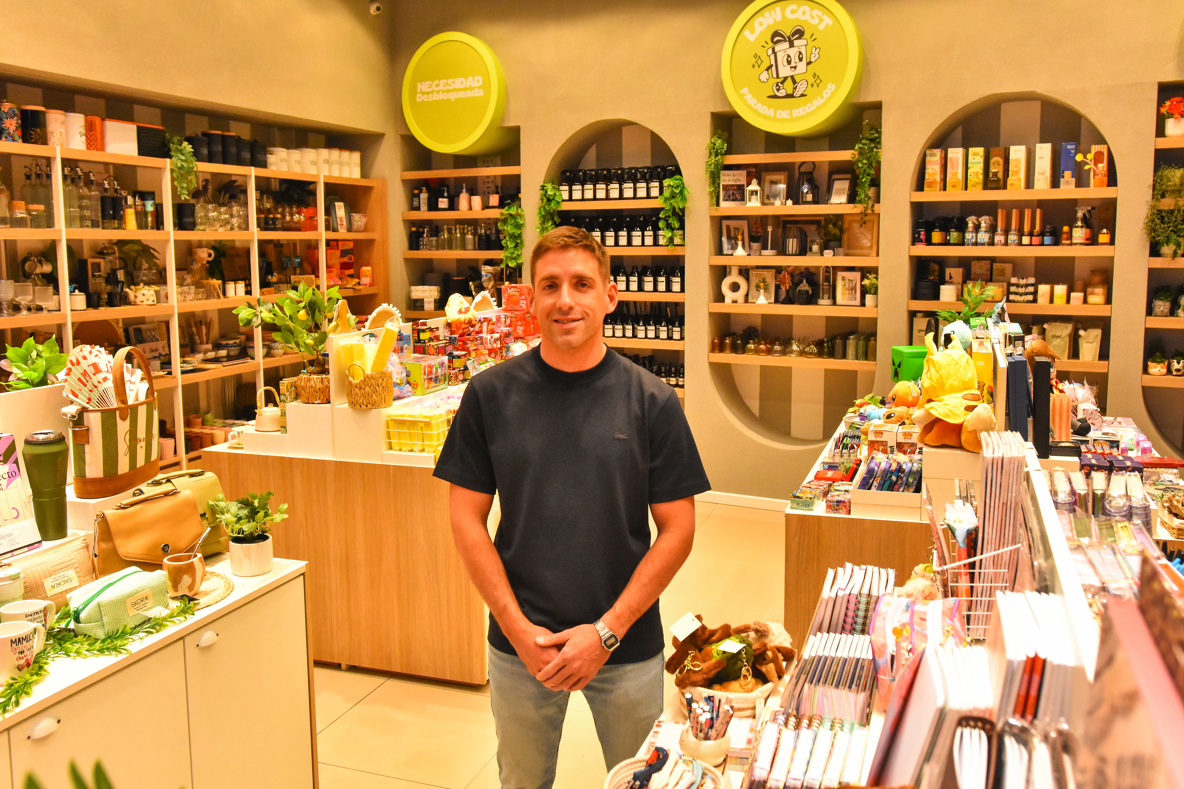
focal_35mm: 30
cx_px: 592
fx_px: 987
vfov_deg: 43.6
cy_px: 394
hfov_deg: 61.9
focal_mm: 20
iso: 3200
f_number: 2.8
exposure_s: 1/1000
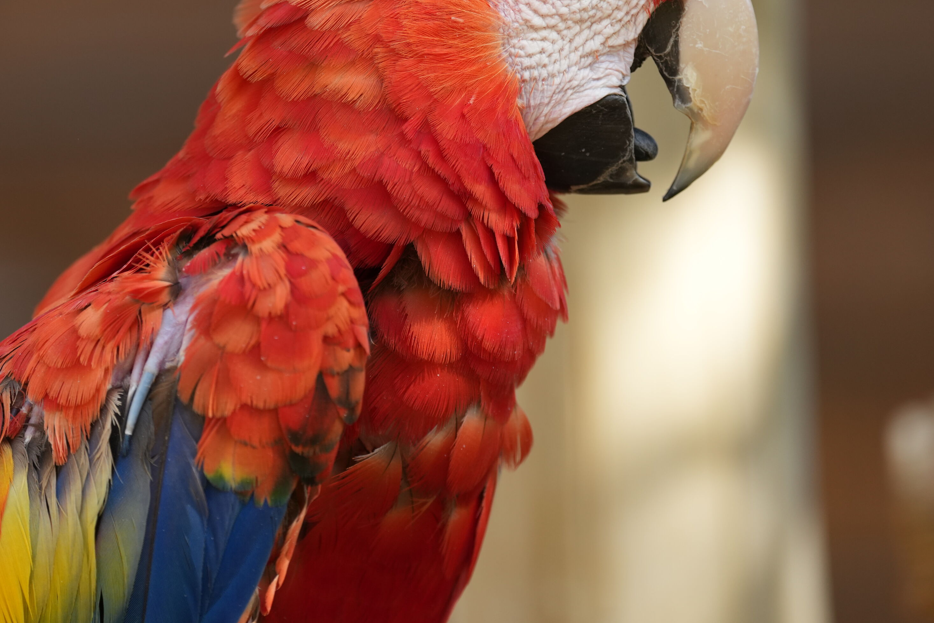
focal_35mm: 588
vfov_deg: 2.3
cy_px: 171
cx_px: 422
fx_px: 15253
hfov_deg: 3.5
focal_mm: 400
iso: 500
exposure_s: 1/250
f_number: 4.5
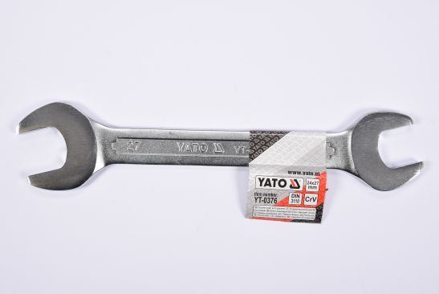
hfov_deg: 29.8
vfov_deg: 20.2
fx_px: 824
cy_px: 147
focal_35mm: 68
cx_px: 220
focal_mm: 45
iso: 250
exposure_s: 1/125
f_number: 16
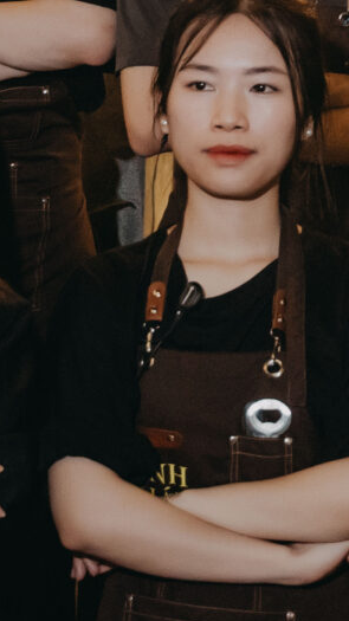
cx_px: 652
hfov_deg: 6.3
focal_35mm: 189
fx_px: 3112
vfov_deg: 11.2
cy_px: -107
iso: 3200
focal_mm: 37
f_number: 3.5
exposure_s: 1/125
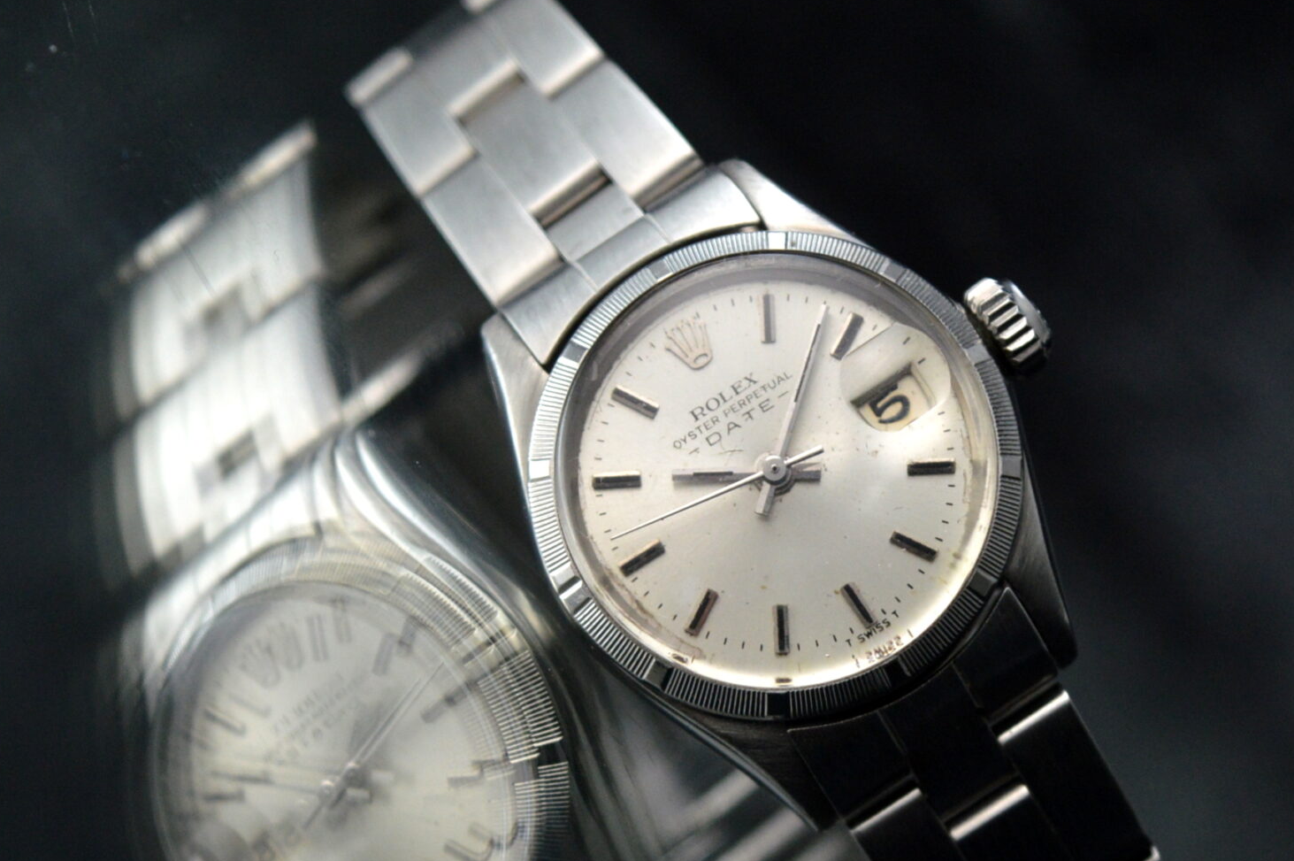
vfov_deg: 10.8
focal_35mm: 126
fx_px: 4525
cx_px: 694
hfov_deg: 16.3
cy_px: 634
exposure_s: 1/125
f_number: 6.3
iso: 800
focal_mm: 48
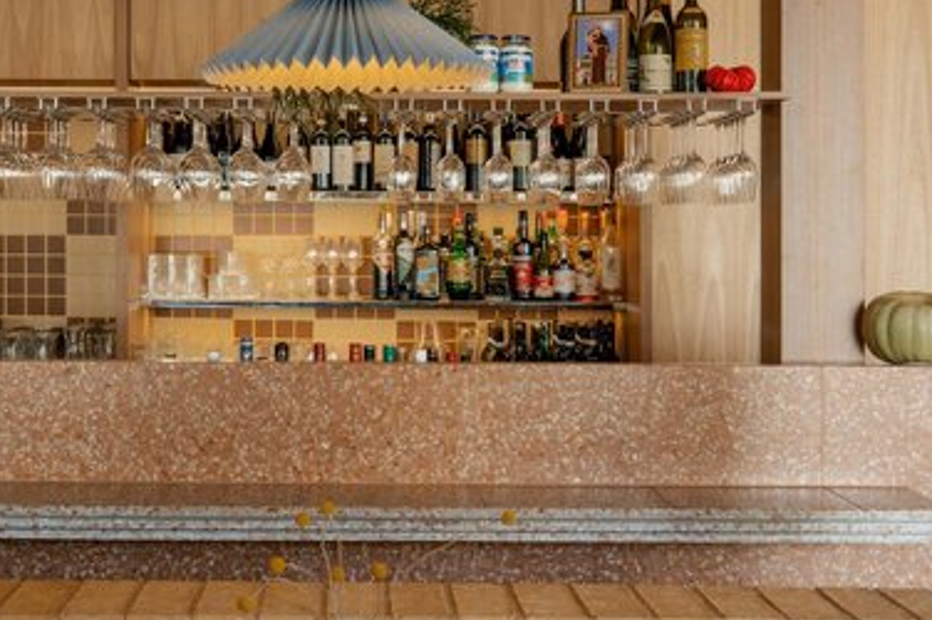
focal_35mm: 66
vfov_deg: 20.6
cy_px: 259
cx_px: 325
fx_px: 1707
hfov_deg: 30.4
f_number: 14
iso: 800
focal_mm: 31
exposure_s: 1/10
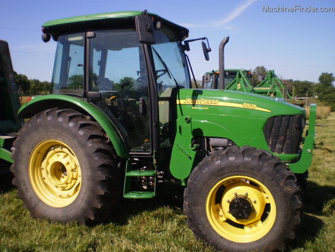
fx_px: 348
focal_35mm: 36
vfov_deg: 39.7
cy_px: 126
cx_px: 168
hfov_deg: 51.4
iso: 64
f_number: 3.1
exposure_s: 1/1000
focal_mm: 6.3
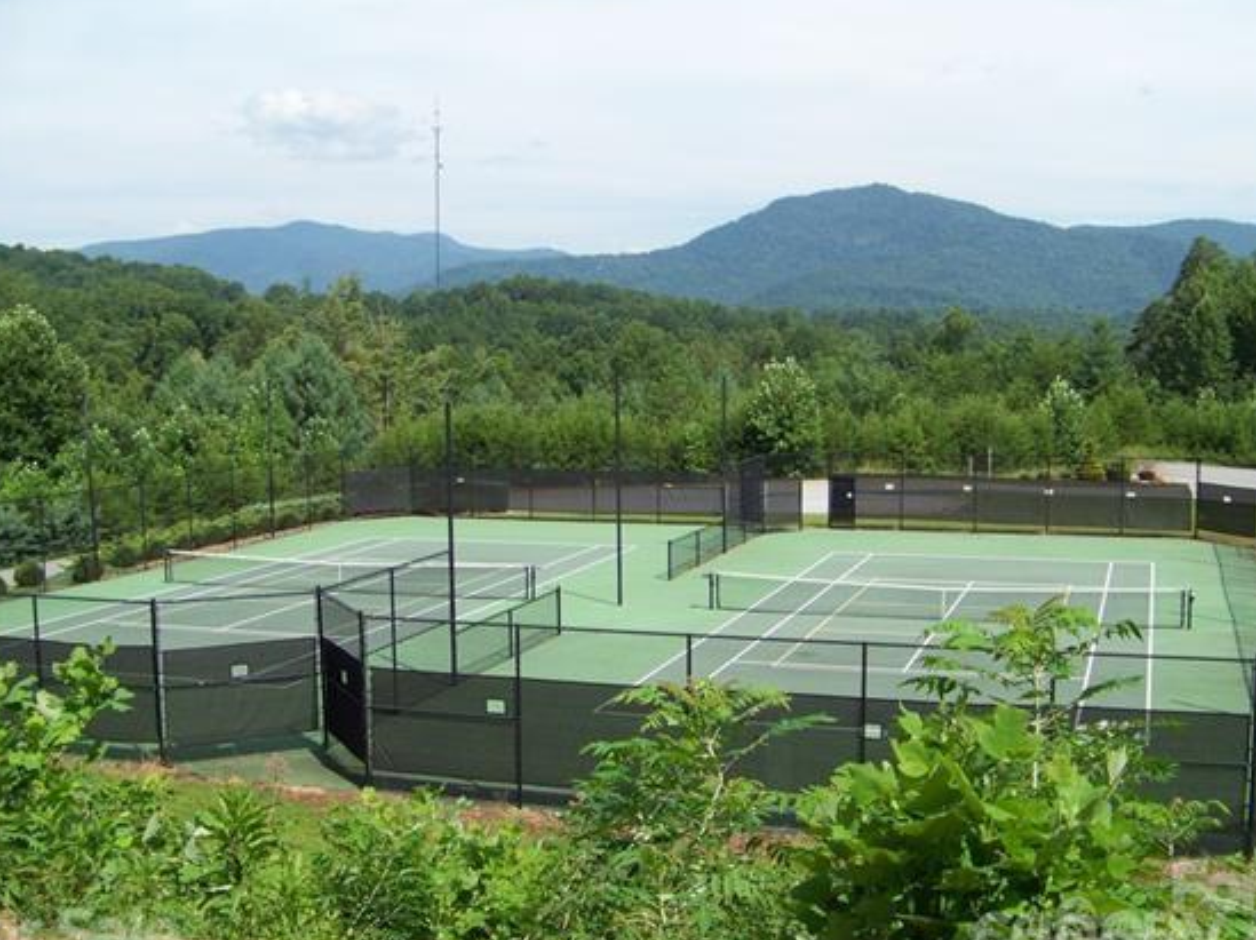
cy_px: 453
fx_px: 1523
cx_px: 668
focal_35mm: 42
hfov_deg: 44.8
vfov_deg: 34.3
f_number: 2.8
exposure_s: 1/1000
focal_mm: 5.85
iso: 67
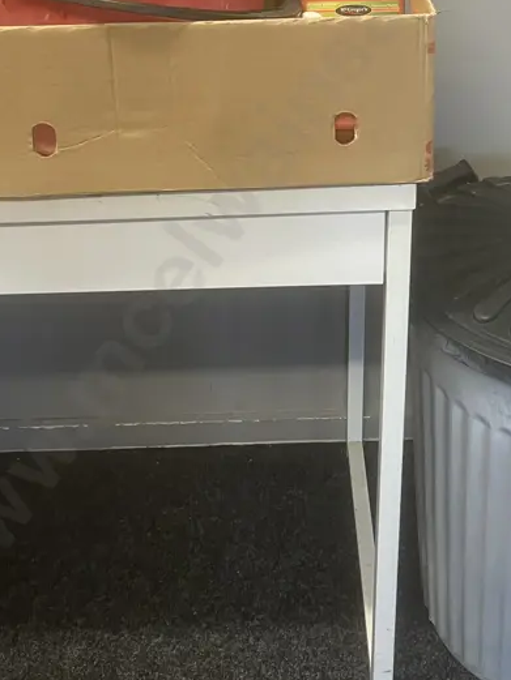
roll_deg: +0.0
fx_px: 1082
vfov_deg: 33.2
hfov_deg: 26.4
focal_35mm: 55
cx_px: 335
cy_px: 72
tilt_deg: -17.4
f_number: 1.8
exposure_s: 1/50
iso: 125
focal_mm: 3.99
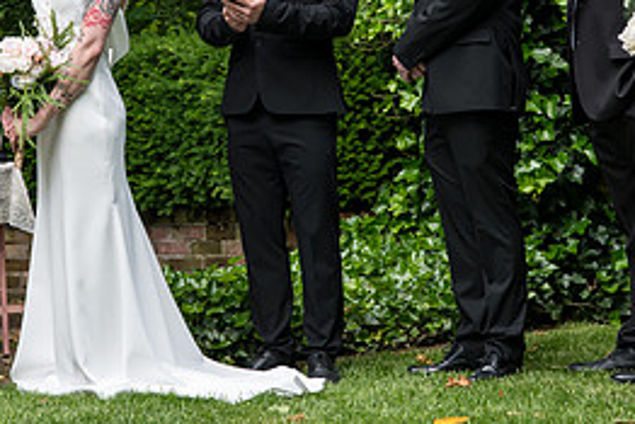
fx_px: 2418
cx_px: 271
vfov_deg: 9.9
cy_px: -28
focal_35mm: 137
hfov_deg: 15.0
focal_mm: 62
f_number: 4
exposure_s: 1/400
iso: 500
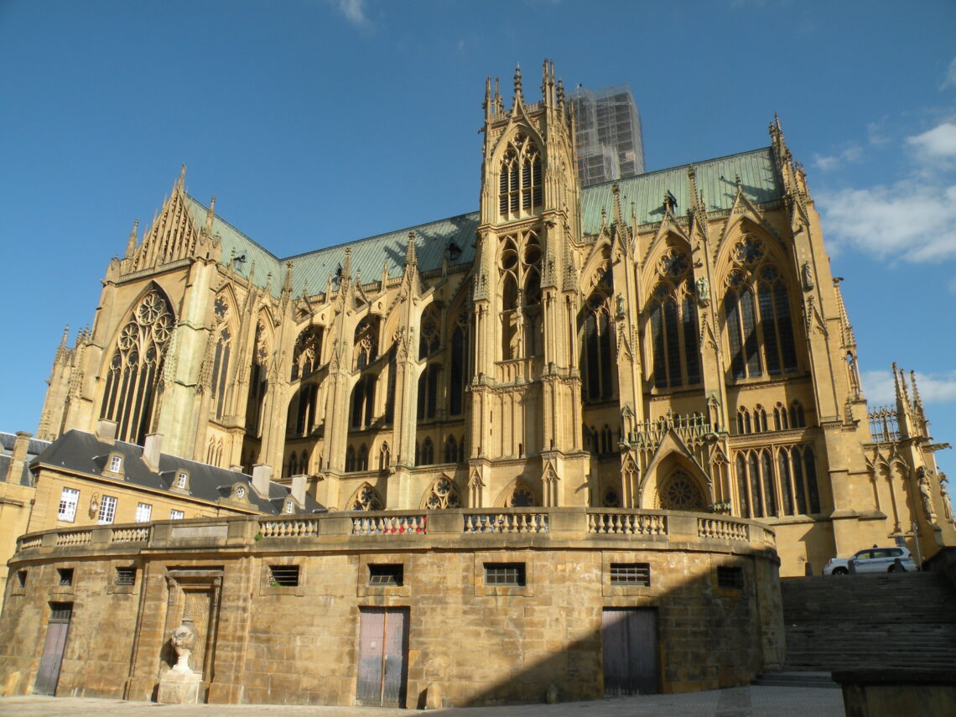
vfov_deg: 51.4
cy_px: 358
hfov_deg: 65.3
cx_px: 478
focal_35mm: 27
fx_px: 746
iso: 64
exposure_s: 1/200
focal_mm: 4.7
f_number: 6.3
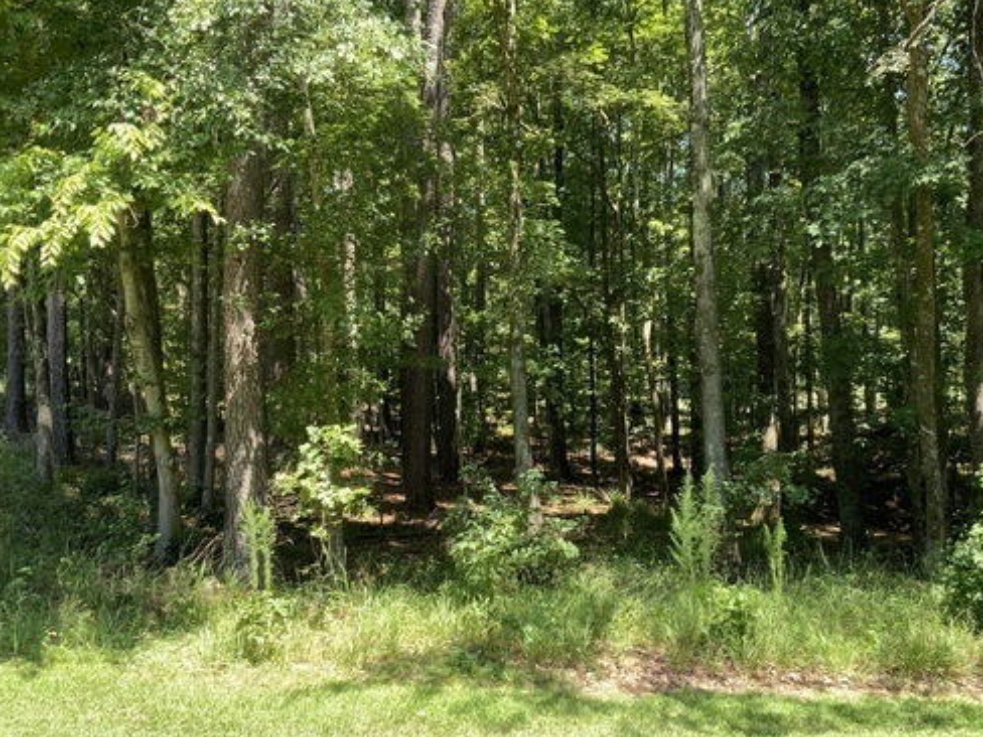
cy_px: 344
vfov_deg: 37.7
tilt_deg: +4.5
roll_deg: +1.4
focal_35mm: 38
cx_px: 540
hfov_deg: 48.9
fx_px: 1079
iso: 16
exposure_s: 1/131
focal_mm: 3
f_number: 1.8
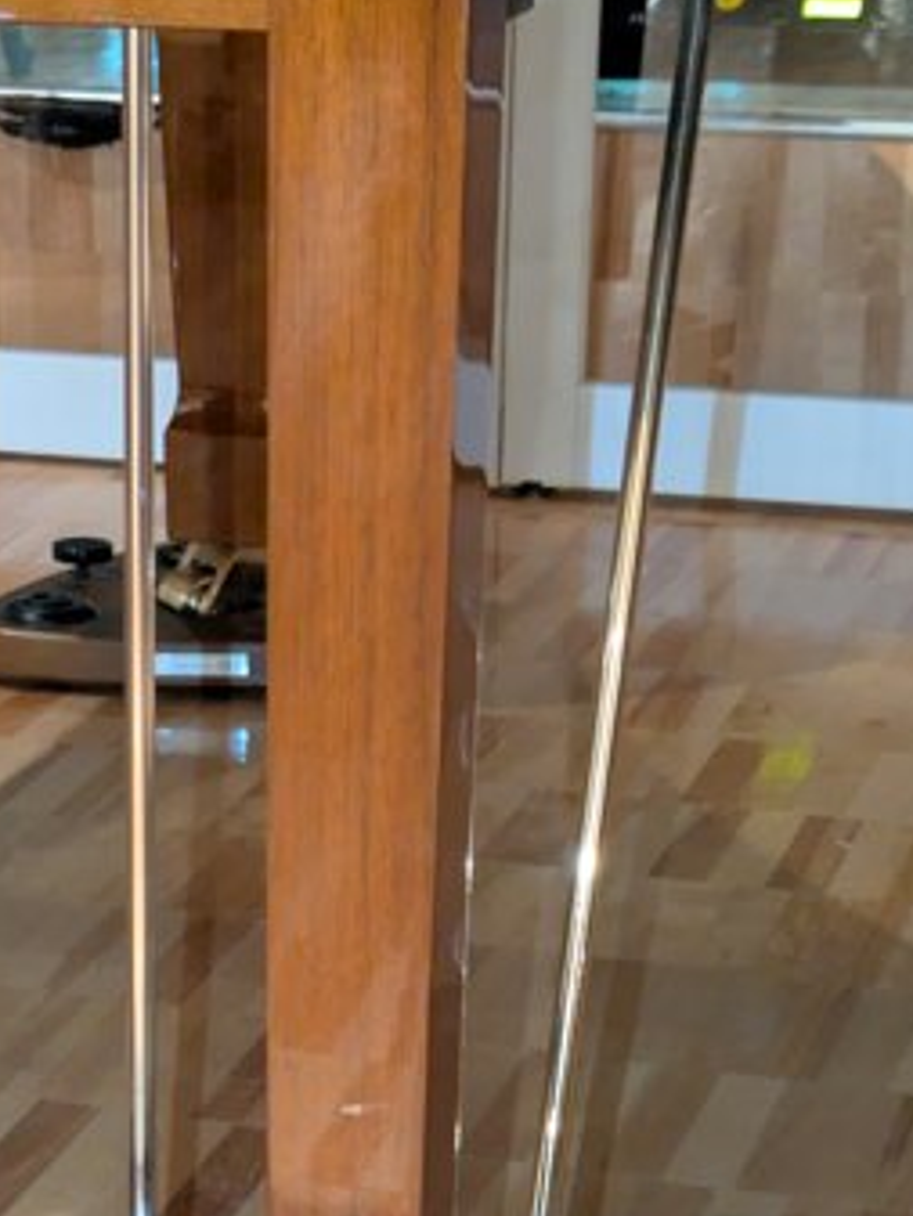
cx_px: 67
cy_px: 1046
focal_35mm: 109
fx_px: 3831
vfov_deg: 17.8
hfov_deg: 13.5
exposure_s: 1/24
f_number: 1.89
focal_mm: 5.43
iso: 815
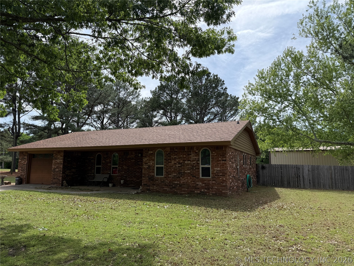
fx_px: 245
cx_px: 177
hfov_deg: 71.6
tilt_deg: +9.2
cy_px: 133
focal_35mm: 24
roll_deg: -0.1
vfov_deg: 56.8
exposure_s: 1/2907
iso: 80
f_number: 1.78
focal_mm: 6.76
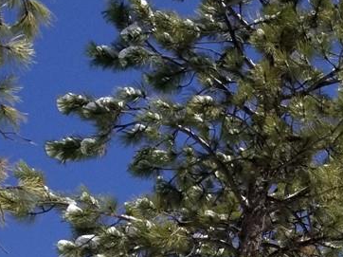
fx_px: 1139
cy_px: 527
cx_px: 687
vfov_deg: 11.5
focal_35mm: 115
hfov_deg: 14.3
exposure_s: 1/4237
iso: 50
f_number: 1.7
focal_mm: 4.25
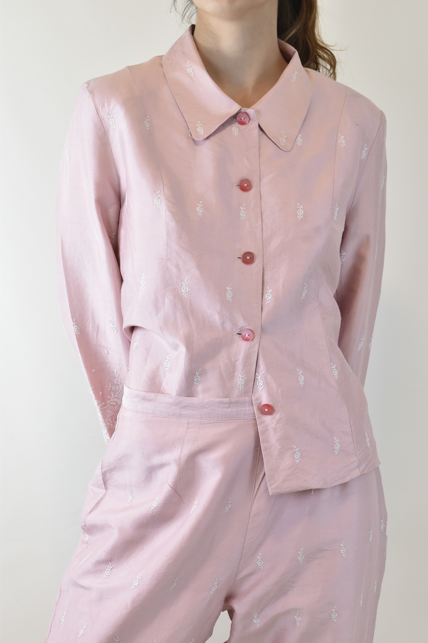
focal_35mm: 69
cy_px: 322
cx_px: 214
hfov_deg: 19.7
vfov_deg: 29.2
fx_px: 1230
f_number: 11
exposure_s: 1/50
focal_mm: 46
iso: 1000
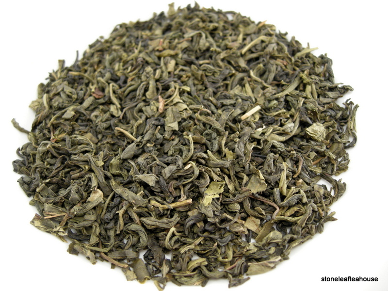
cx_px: 194
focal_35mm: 35
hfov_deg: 52.6
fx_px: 392
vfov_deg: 40.7
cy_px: 146
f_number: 2.7
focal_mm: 7.5
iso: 196
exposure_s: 1/59.8
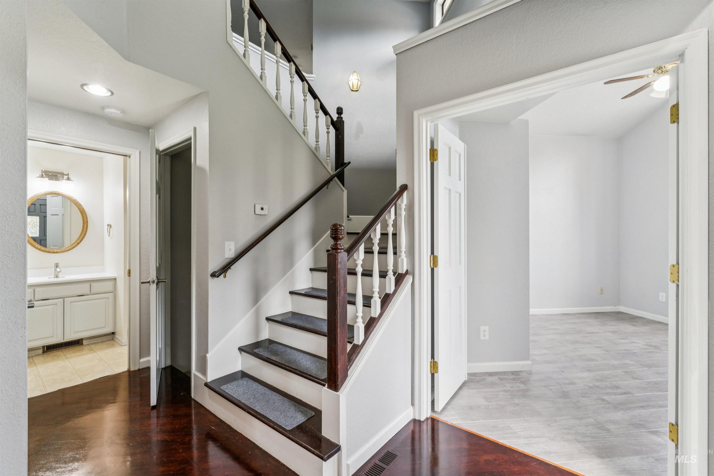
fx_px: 309
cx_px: 357
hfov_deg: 98.2
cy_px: 238
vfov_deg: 75.1
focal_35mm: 16
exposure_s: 1/6
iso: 400
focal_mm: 15.6
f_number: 13
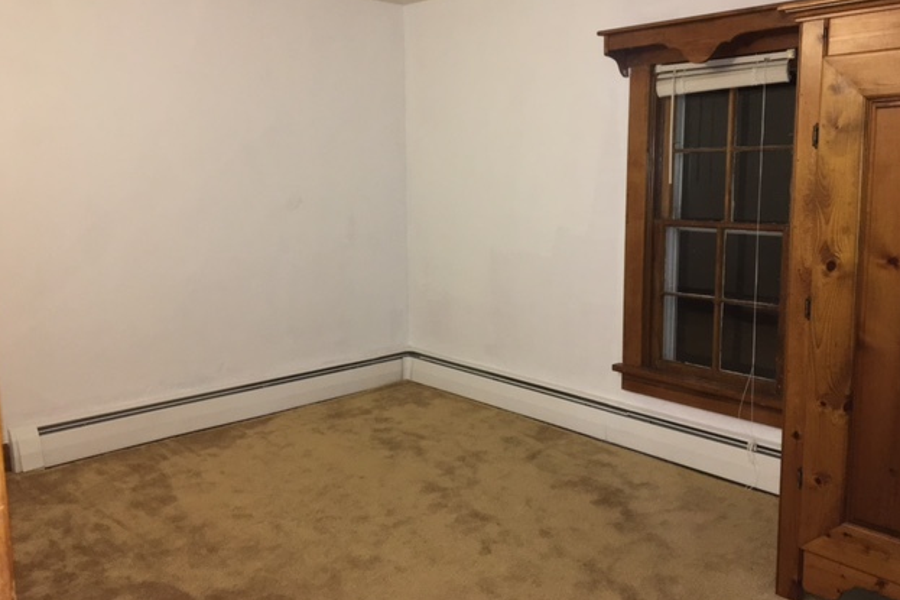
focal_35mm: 31
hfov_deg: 60.3
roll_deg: +1.2
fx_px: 775
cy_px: 270
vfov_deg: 42.3
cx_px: 451
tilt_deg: -8.4
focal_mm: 4.15
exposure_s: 1/16
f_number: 2.2
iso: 125
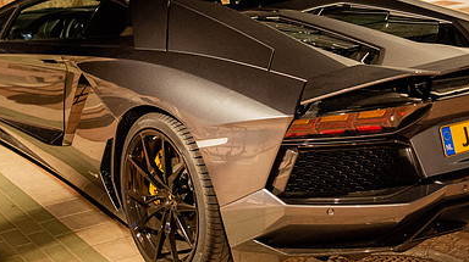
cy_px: 44
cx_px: 201
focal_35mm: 70
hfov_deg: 30.1
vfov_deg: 17.0
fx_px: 870
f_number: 2.8
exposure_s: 1/13
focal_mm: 38
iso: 5000
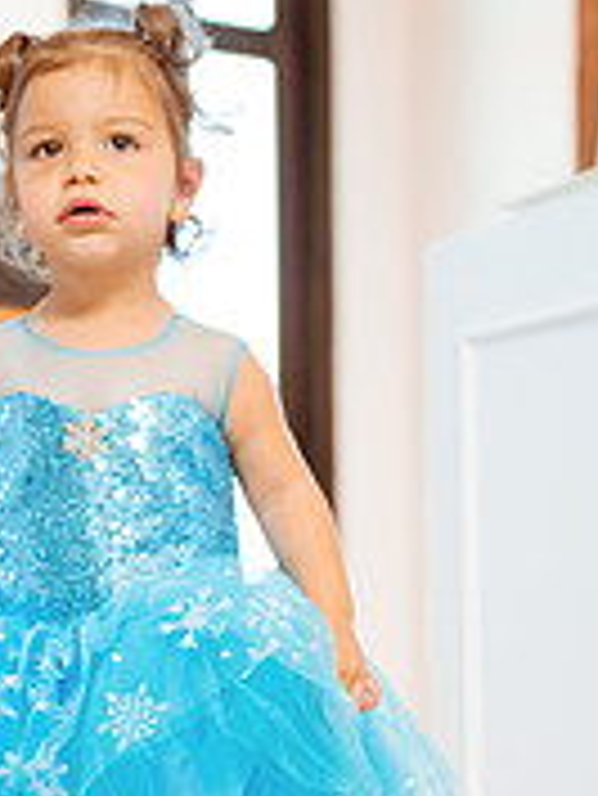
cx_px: 157
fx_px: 2807
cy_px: 666
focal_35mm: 122
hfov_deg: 12.1
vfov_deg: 16.0
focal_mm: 50
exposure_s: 1/200
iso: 640
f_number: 2.8
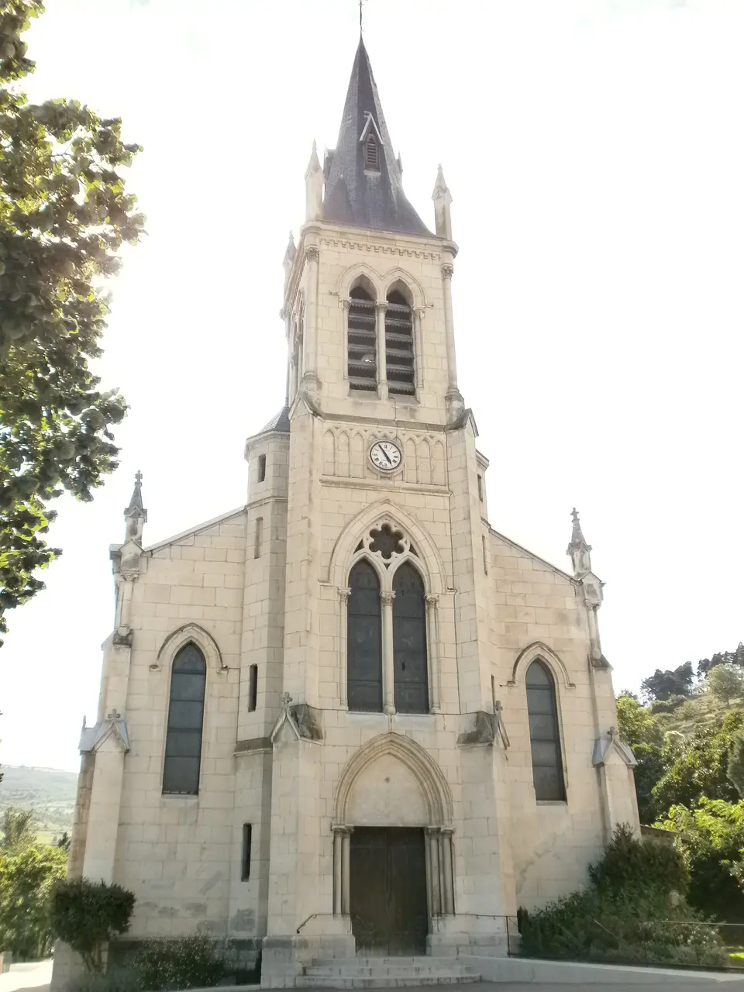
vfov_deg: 56.8
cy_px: 496
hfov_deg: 44.2
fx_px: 917
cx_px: 372
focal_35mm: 32
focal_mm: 5.8
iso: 100
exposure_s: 1/400
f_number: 3.1
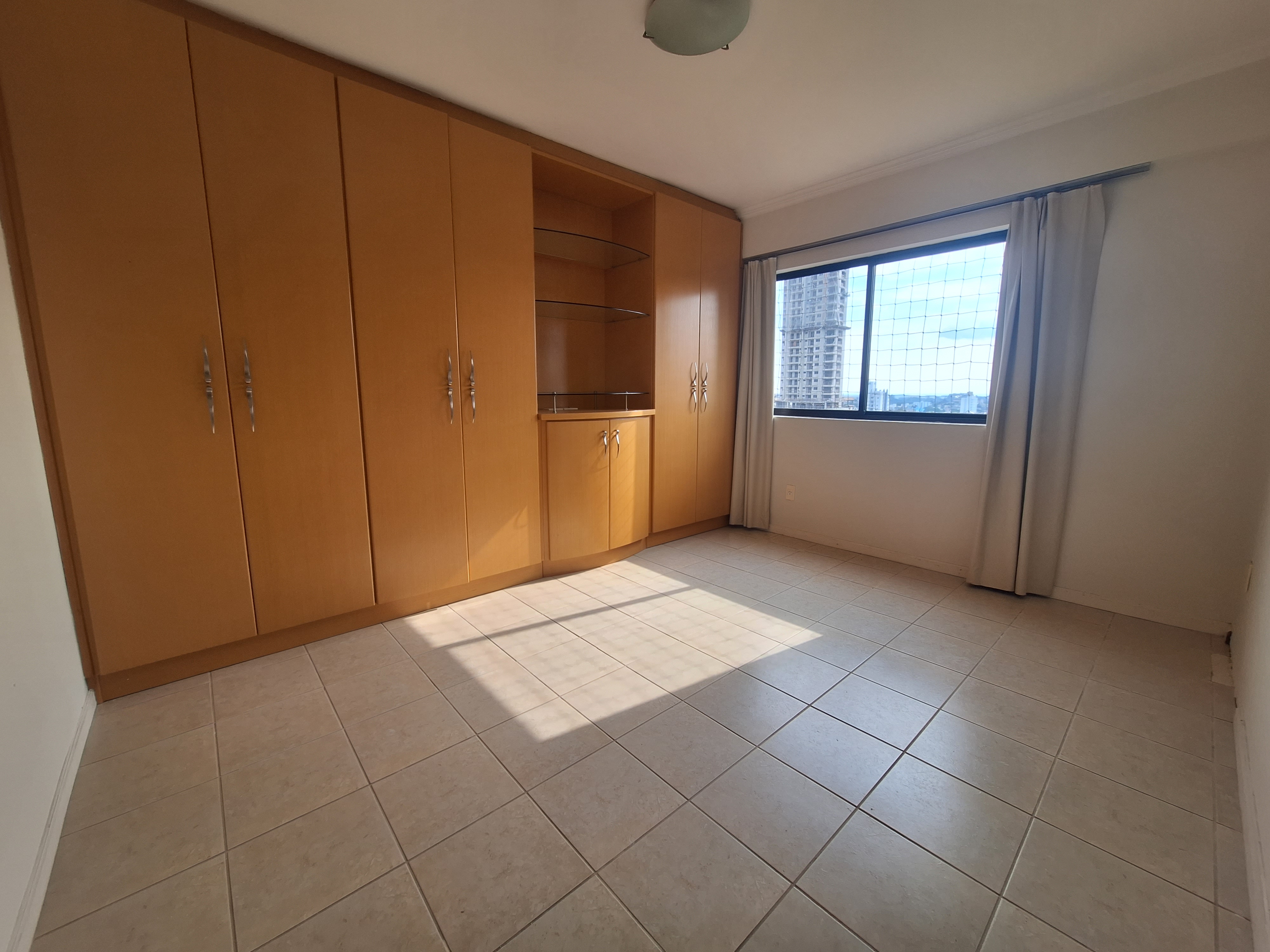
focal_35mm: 13
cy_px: 476
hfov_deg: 106.2
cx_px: 635
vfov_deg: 89.9
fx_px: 477
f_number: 2.2
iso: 40
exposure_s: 1/149
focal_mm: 1.74
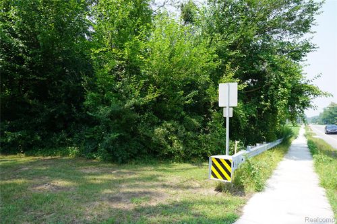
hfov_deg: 73.8
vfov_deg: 53.1
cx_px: 168
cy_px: 112
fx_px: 225
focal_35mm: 24
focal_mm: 16
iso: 100
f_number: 8
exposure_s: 1/80
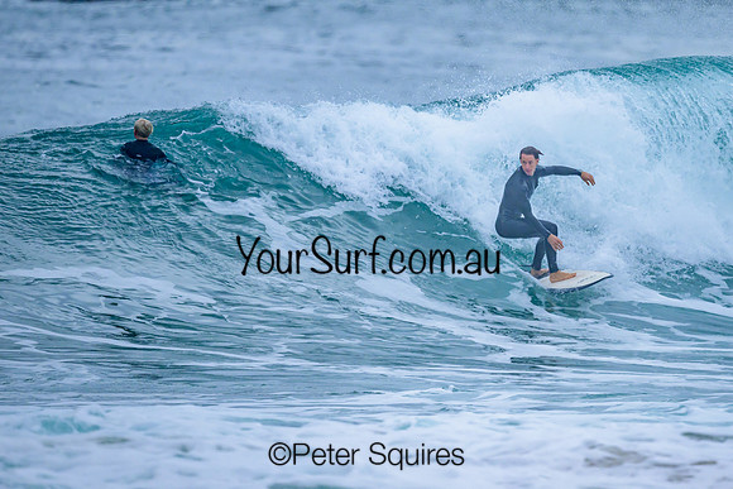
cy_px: 161
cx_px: 504
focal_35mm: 1100
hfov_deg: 1.9
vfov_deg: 1.3
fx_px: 22399
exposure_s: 1/2000
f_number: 6.3
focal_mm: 800
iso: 560
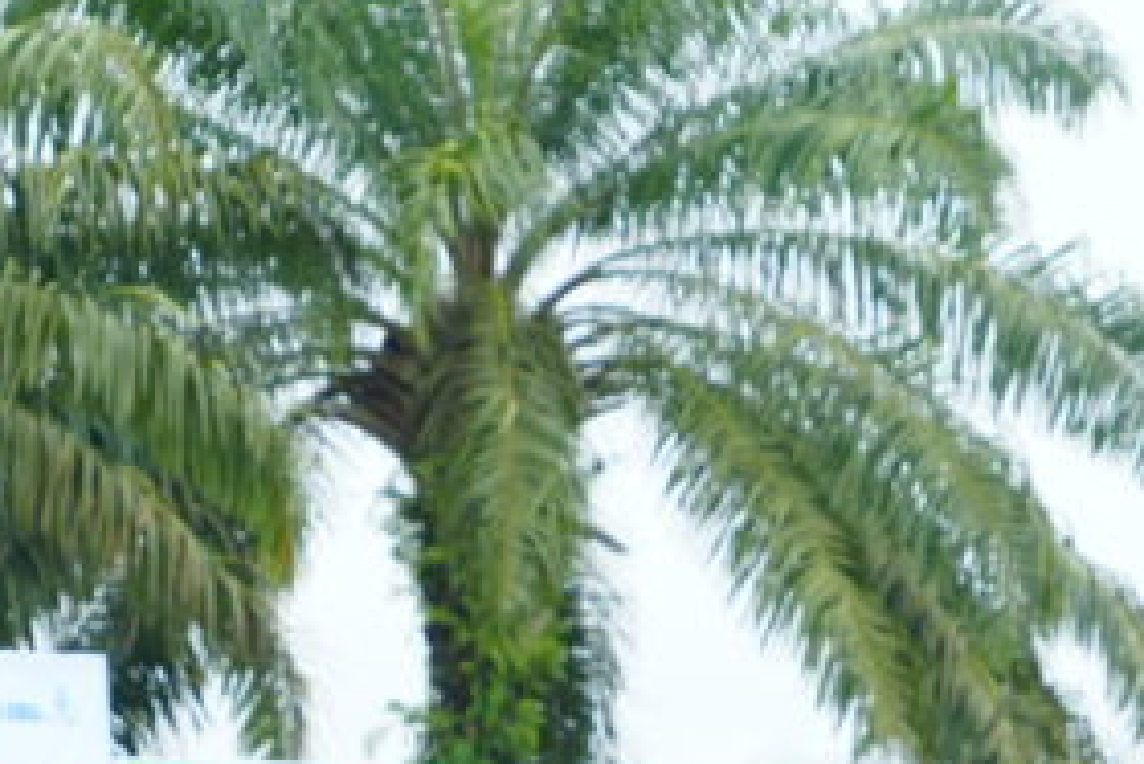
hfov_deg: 4.2
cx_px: 858
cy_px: 1338
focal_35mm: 490
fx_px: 15578
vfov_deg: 2.8
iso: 500
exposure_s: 1/200
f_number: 6.3
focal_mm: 134
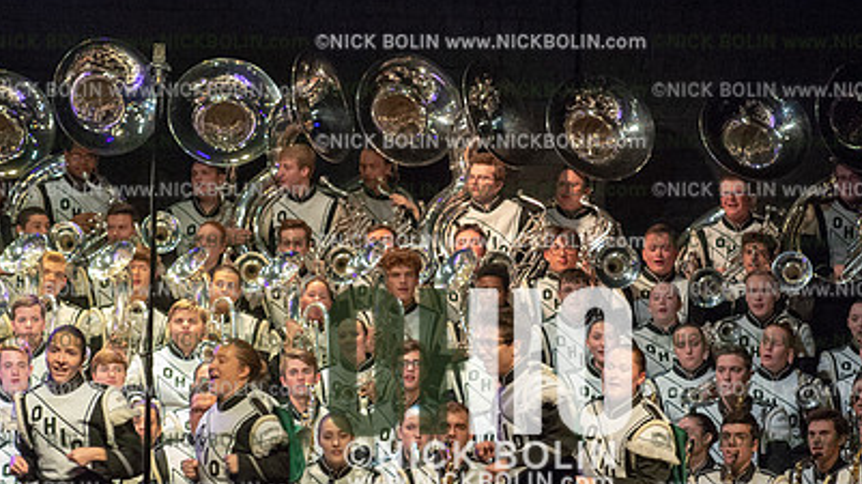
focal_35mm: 288
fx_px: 6579
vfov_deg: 4.2
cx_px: 479
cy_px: 389
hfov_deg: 7.5
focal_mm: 190
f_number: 7.1
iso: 8000
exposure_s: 1/200
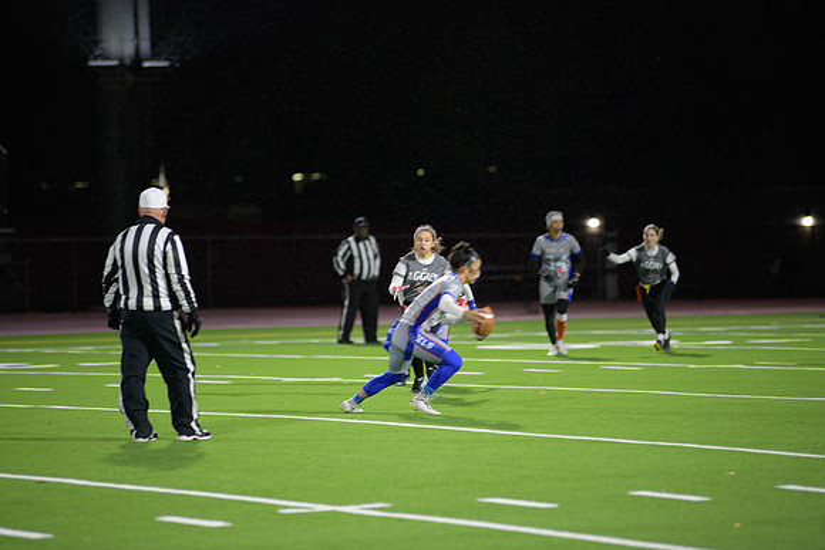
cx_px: 412
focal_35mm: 180
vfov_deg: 7.6
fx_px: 4126
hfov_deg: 11.4
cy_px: 275
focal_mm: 180
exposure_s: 1/200
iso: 1400
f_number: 2.8
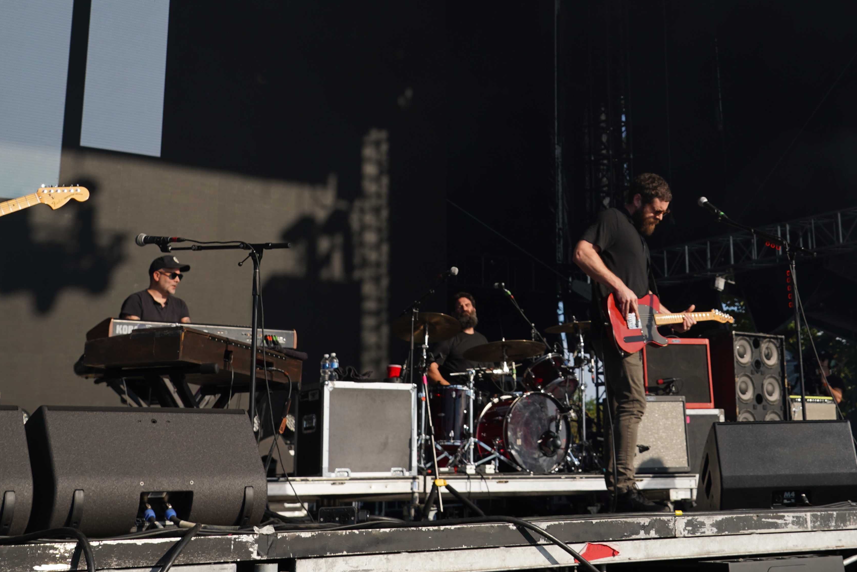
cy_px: 89
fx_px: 1357
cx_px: 598
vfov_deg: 23.3
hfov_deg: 34.6
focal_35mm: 57
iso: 100
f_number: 8
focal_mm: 32
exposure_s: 1/400
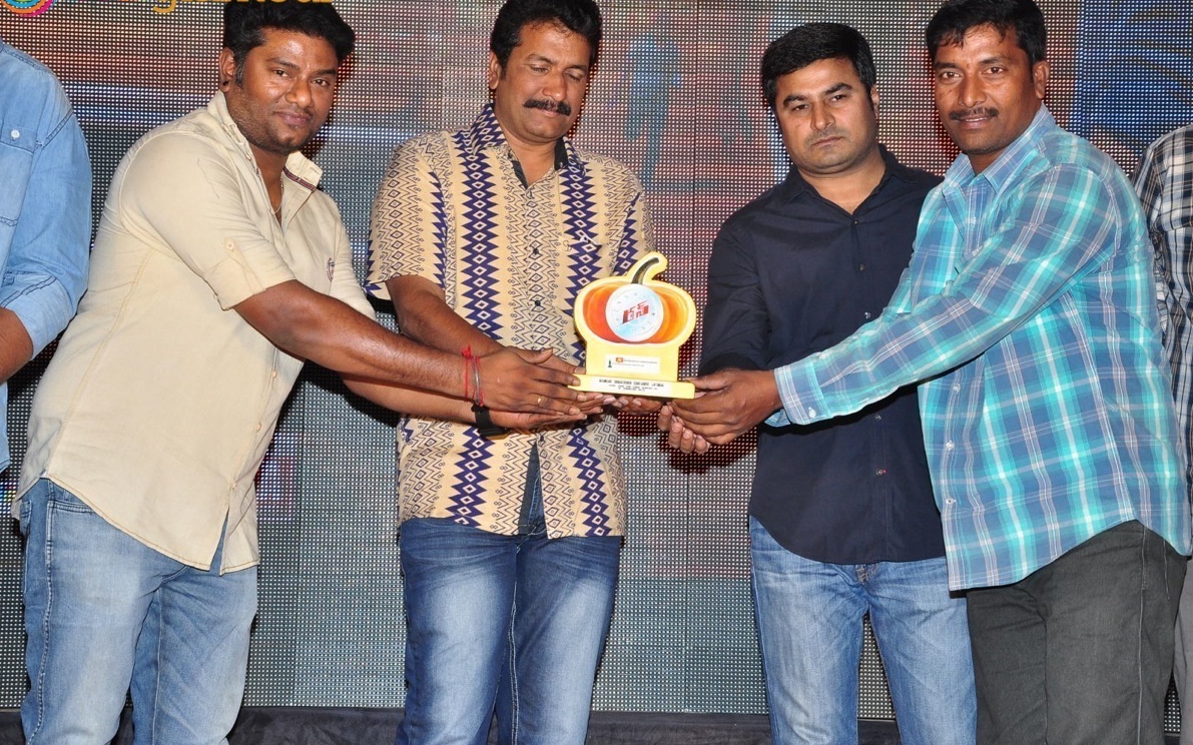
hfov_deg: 25.8
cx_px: 593
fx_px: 2601
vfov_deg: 16.3
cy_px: 348
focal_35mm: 80
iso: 500
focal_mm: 52
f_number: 8
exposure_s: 1/125
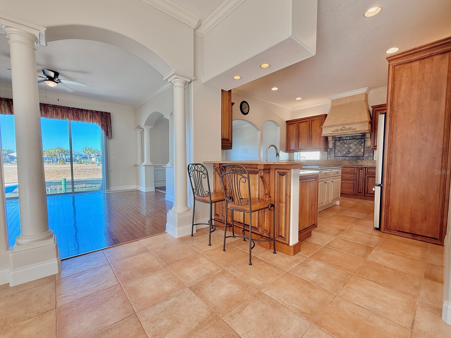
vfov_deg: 81.7
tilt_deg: -2.5
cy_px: 172
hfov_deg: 98.2
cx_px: 221
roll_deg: -2.0
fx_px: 195
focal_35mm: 15
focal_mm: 2.22
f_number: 2.2
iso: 80
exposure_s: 1/120
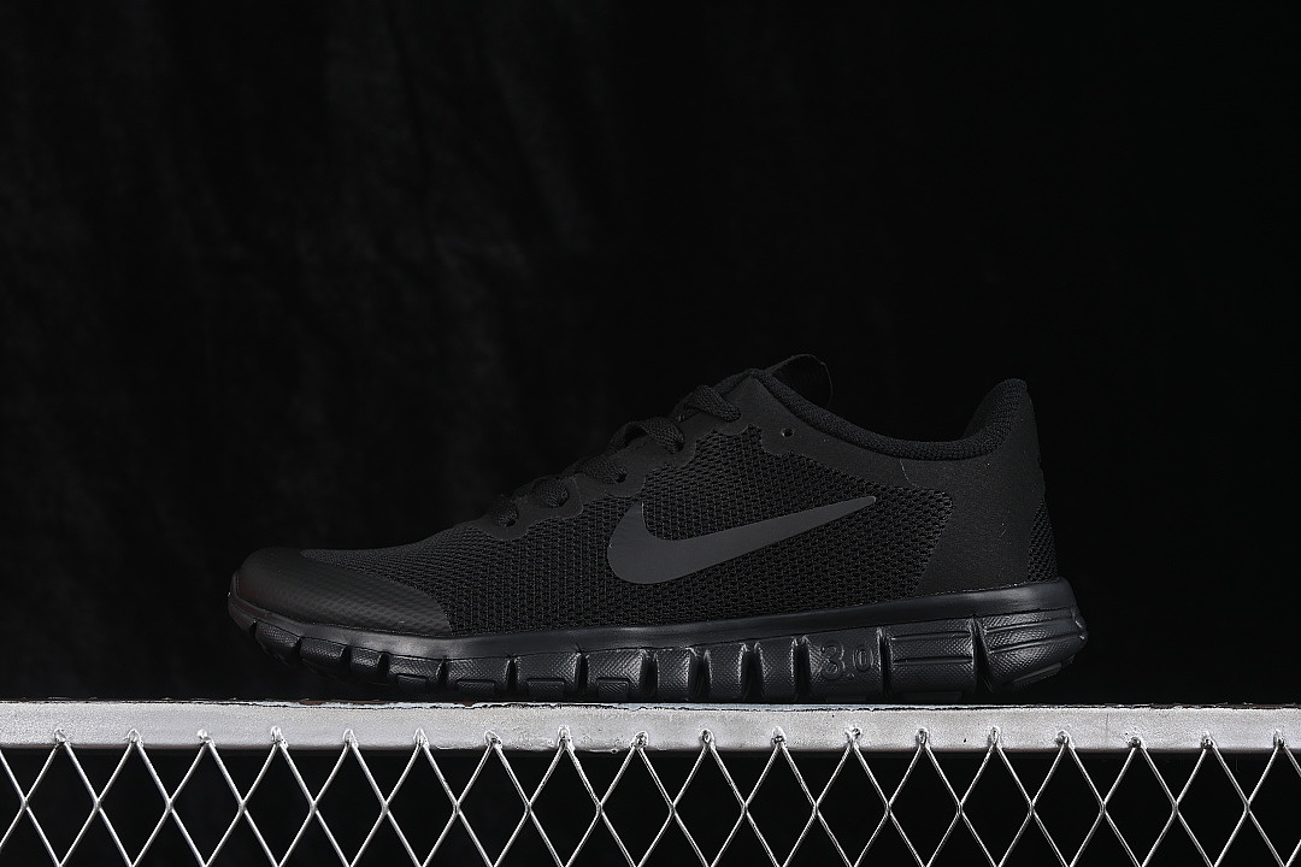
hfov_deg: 27.0
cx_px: 650
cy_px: 434
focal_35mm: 75
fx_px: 2710
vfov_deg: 18.2
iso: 160
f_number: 6.3
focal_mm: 50
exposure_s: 1/60
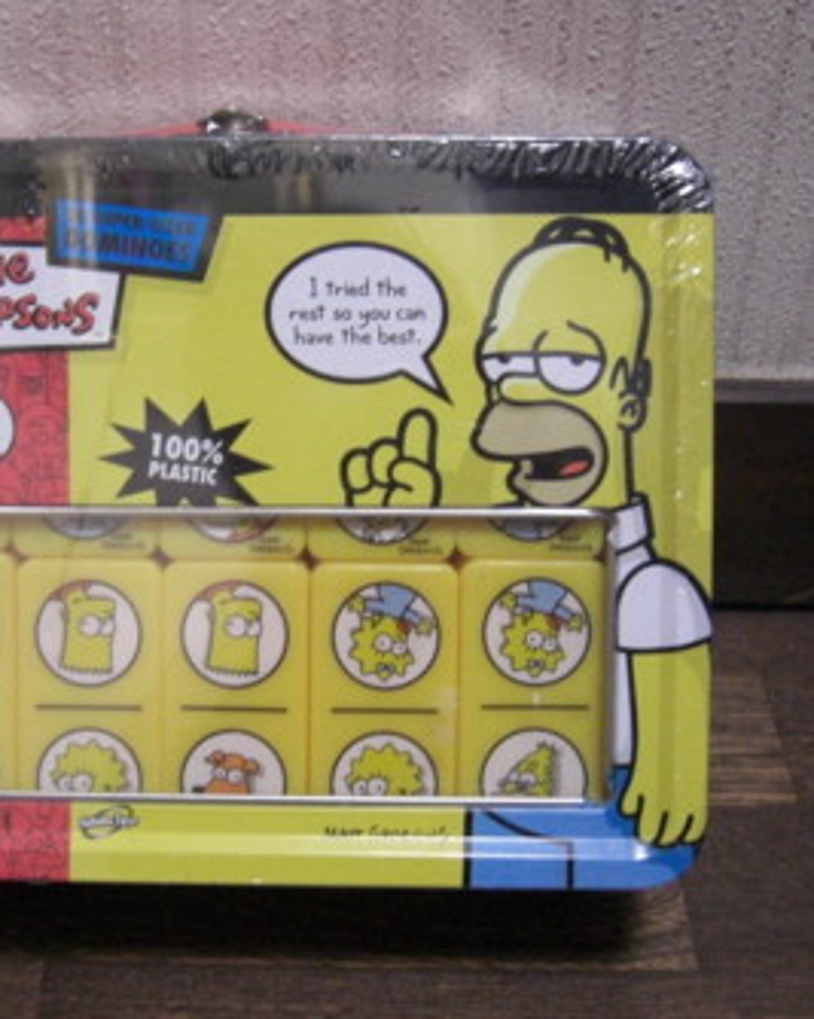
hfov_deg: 30.0
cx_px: 265
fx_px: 1506
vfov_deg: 37.3
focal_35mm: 50
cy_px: 510
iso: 800
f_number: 2.8
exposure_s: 1/15
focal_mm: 7.9
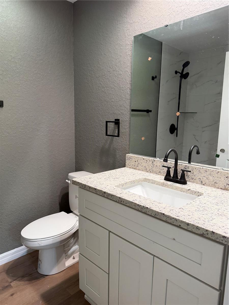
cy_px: 152
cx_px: 114
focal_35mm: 24
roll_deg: -0.9
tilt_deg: -9.9
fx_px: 212
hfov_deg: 56.8
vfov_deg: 71.6
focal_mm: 6.76
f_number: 1.78
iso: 160
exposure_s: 1/120
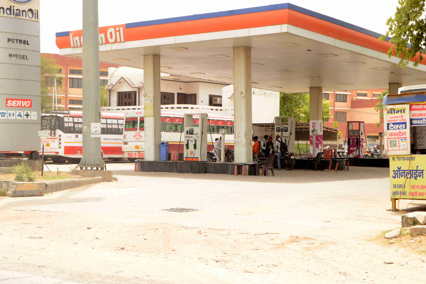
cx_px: 213
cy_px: 142
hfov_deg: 31.9
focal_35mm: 63
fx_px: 745
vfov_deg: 21.6
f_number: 14
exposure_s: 1/200
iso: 400
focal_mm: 42
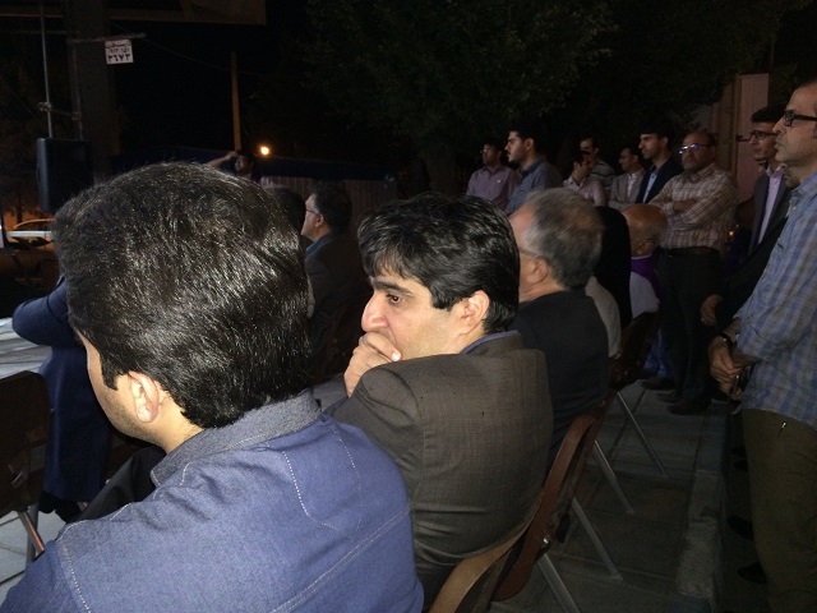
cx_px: 408
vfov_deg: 48.2
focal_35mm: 29
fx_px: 684
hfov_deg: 61.7
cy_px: 306
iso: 320
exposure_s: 1/17
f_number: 2.2
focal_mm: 4.15
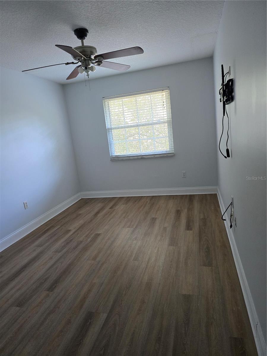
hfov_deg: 58.9
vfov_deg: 73.9
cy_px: 178
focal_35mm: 23
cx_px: 134
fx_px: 237
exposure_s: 1/120
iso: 500
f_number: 1.7
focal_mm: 6.3
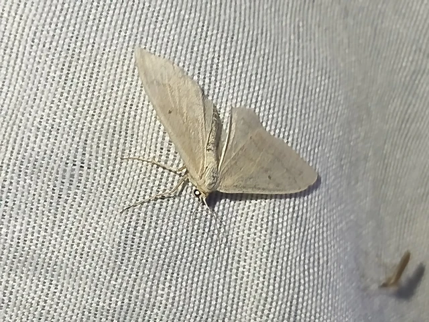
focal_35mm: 108
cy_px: 161
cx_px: 214
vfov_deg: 13.7
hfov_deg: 18.2
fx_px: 1338
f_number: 1.7
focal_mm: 5.31
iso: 125
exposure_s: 1/50
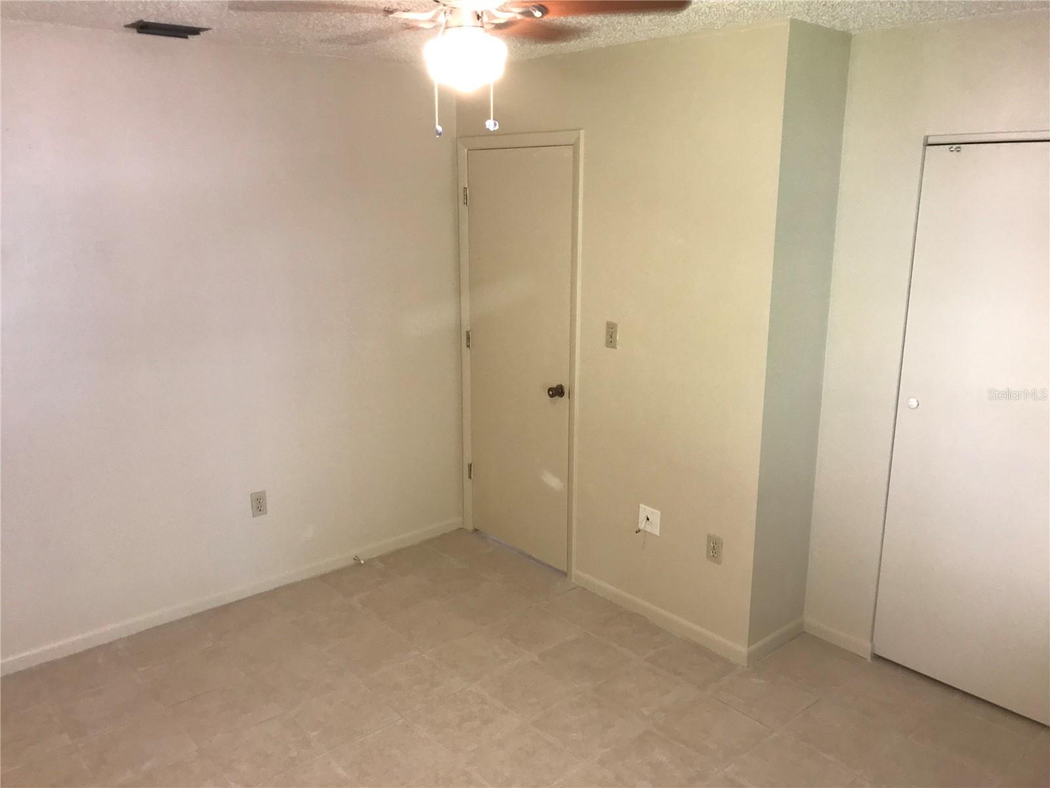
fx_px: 849
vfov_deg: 49.7
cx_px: 525
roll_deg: -0.3
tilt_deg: -14.6
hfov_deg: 63.4
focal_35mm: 28
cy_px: 394
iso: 40
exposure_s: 1/30
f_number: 1.8
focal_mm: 3.99
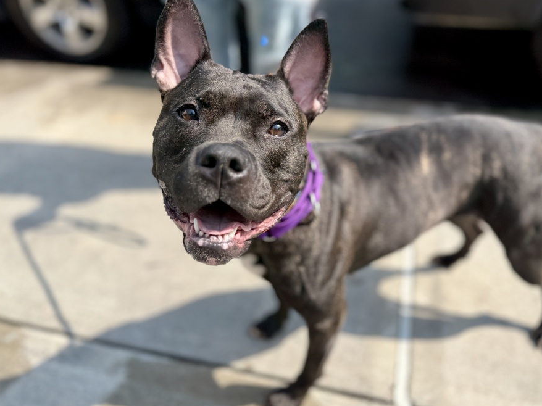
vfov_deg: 49.7
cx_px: 293
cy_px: 206
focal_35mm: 28
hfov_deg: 63.4
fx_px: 438
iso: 80
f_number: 1.78
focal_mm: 6.76
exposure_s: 1/2445
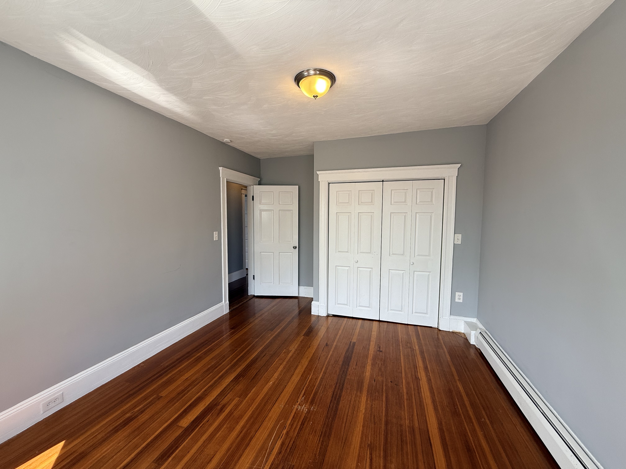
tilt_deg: -3.6
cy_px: 234
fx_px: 253
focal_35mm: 14
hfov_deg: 102.1
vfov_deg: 85.7
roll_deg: -0.3
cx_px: 313
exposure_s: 1/99
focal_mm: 2.22
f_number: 2.2
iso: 50
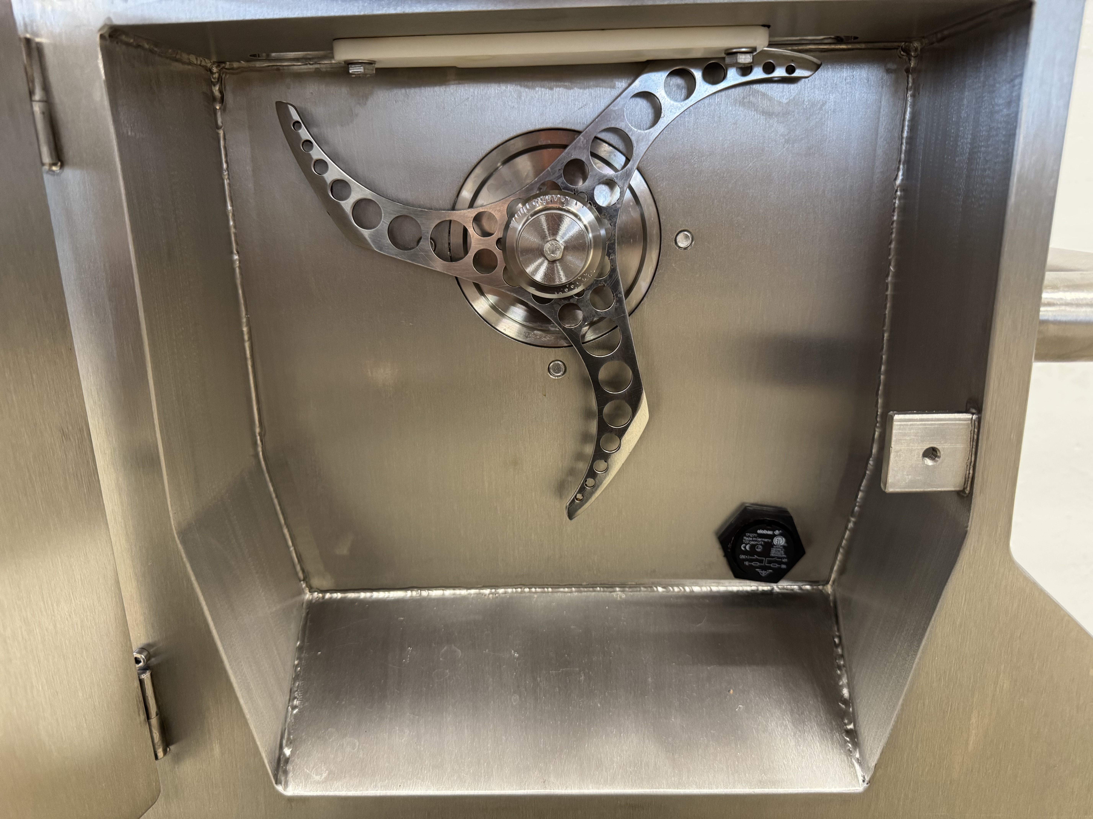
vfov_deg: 56.8
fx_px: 758
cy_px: 410
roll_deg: +1.3
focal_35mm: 24
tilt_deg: -14.9
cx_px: 546
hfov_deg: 71.6
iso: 400
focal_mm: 6.76
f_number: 1.78
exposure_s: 1/50
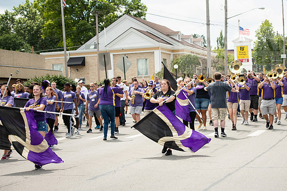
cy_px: 95
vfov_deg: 16.9
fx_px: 646
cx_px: 162
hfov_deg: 25.0
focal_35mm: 81
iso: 250
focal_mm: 70
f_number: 5.6
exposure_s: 1/640
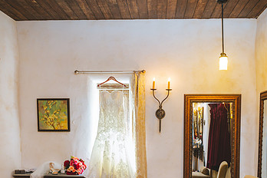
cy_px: 145
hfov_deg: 48.4
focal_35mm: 40
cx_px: 143
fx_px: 297
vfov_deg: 32.4
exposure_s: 1/160
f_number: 2.8
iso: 1000
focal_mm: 24
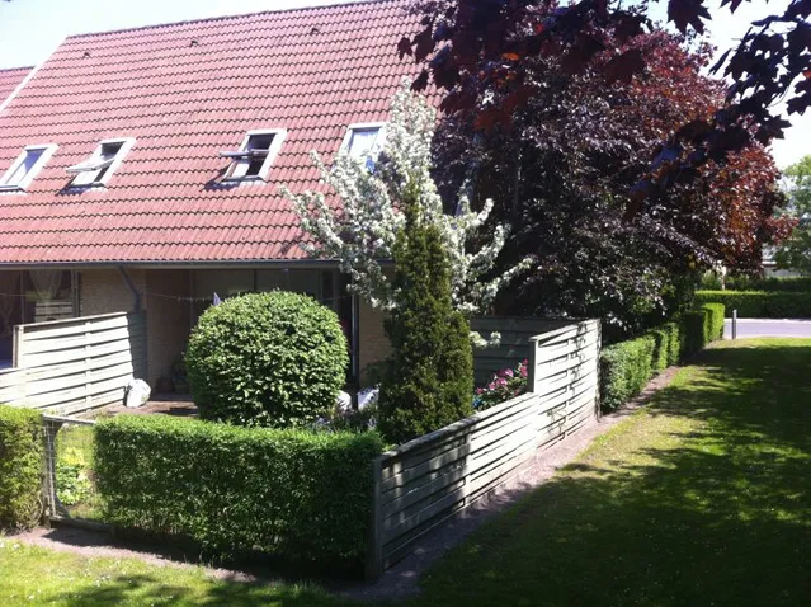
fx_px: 819
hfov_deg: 52.7
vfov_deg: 40.6
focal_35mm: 35
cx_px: 406
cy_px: 304
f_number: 2.8
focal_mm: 3.85
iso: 80
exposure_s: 1/437
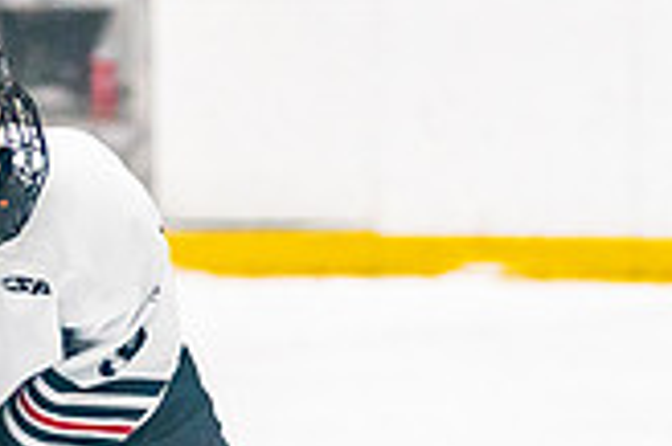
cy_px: 589
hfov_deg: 3.9
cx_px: -74
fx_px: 9790
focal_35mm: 525
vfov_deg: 2.6
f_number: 2.8
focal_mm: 103
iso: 3200
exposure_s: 1/1250
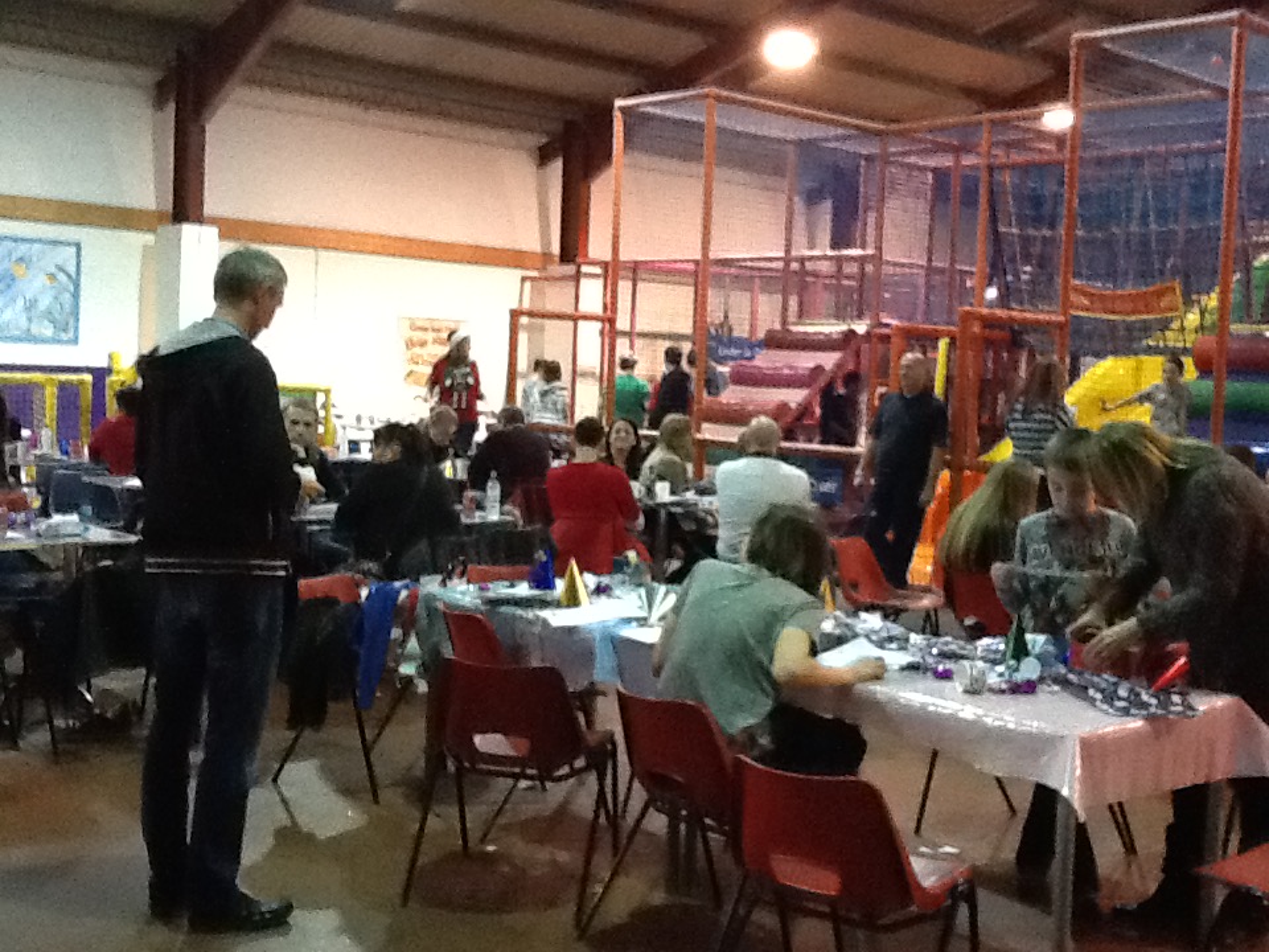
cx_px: 634
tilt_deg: -4.1
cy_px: 476
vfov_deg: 32.9
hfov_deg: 42.9
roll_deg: -1.6
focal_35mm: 44
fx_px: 1613
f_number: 2.4
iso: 320
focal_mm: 2.03
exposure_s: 1/15
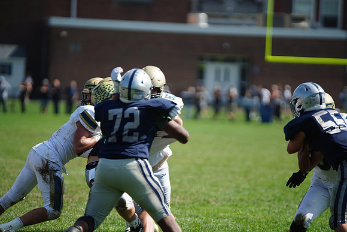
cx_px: 174
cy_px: 116
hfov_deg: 7.9
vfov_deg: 5.3
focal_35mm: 261
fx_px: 2516
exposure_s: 1/4000
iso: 400
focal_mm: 261
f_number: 2.8
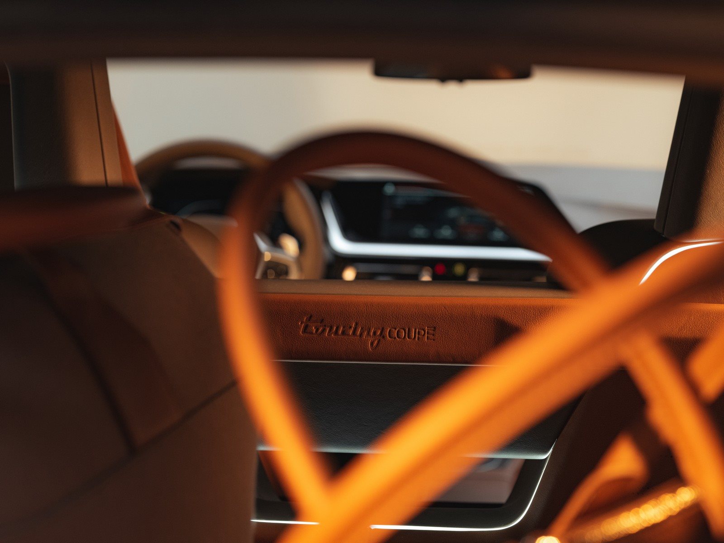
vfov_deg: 23.3
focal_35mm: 63
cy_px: 272
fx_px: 1318
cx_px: 362
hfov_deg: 30.7
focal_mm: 80
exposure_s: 1/80
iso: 2500
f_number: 5.6
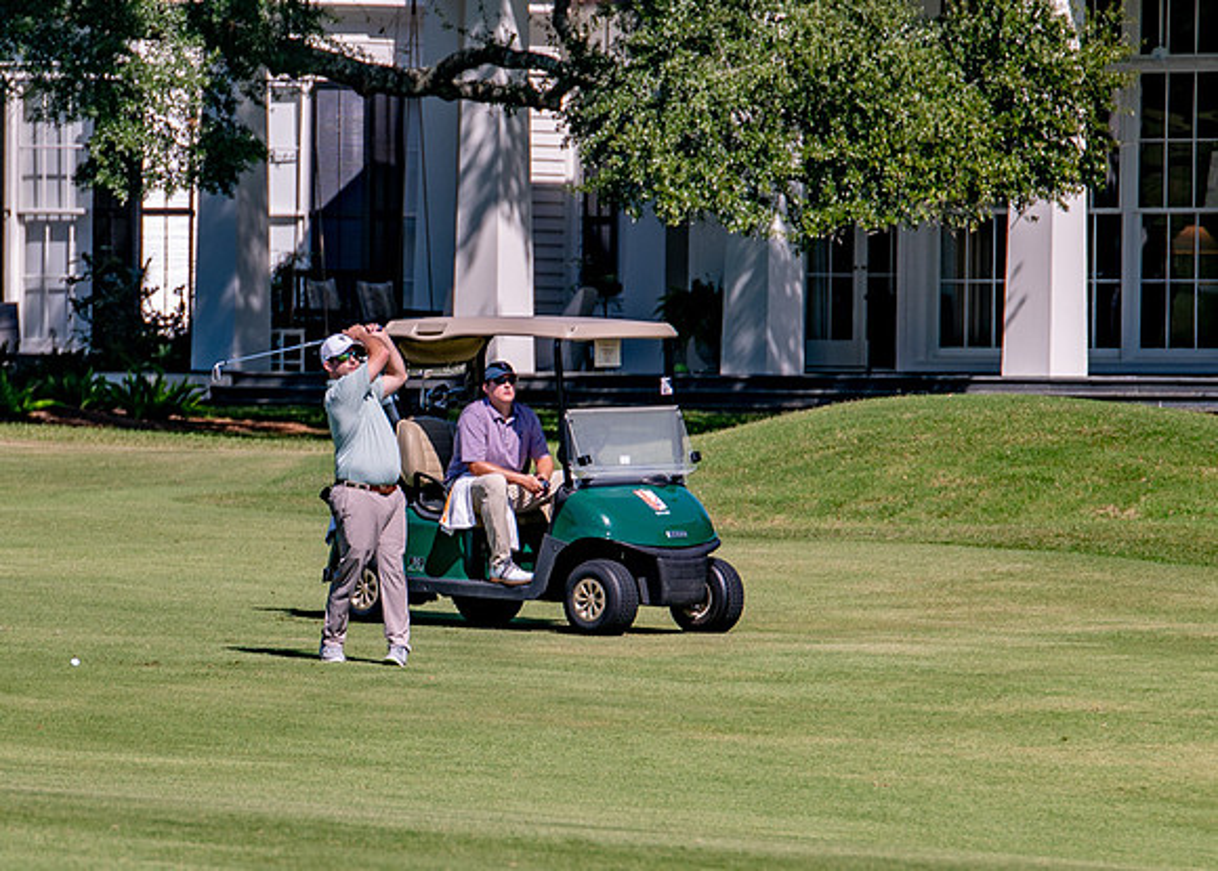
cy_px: 520
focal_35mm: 430
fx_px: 14893
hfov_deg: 4.7
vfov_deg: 3.4
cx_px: 381
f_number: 4
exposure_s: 1/1000
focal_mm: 200
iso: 100
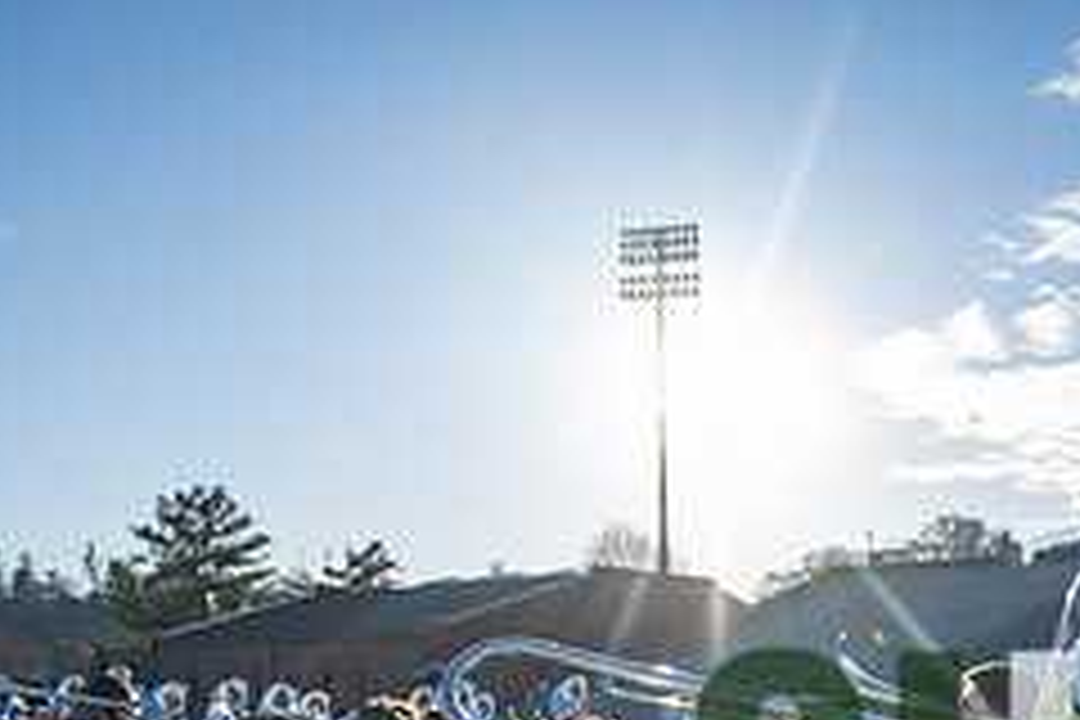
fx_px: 1740
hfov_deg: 32.2
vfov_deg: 21.7
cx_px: 1035
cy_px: 862
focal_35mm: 58
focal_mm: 24
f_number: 4
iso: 80
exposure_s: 1/800
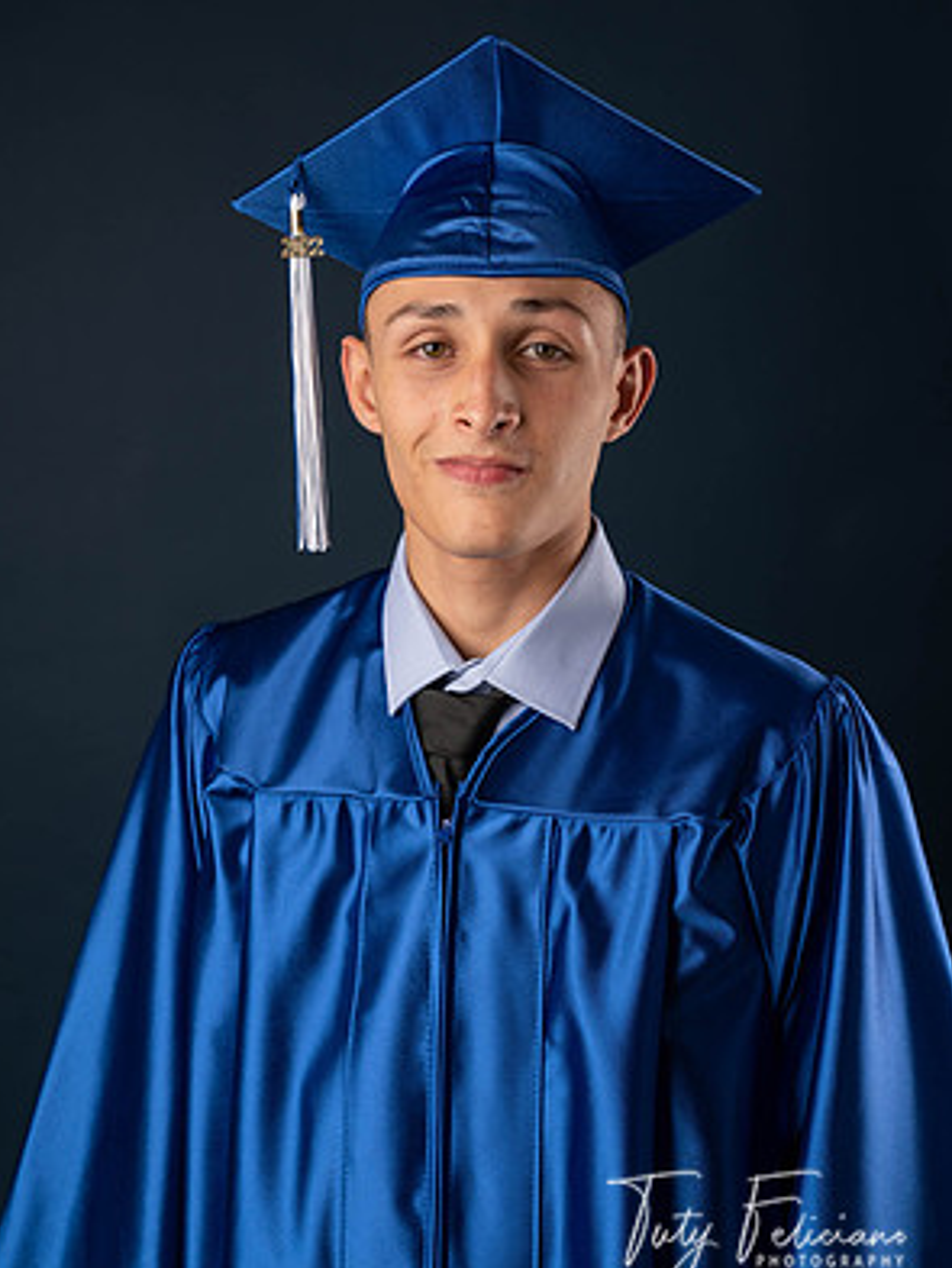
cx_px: 471
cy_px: 610
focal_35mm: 76
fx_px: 2785
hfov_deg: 19.4
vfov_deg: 25.6
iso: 200
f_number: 5.6
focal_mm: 69
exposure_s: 1/100
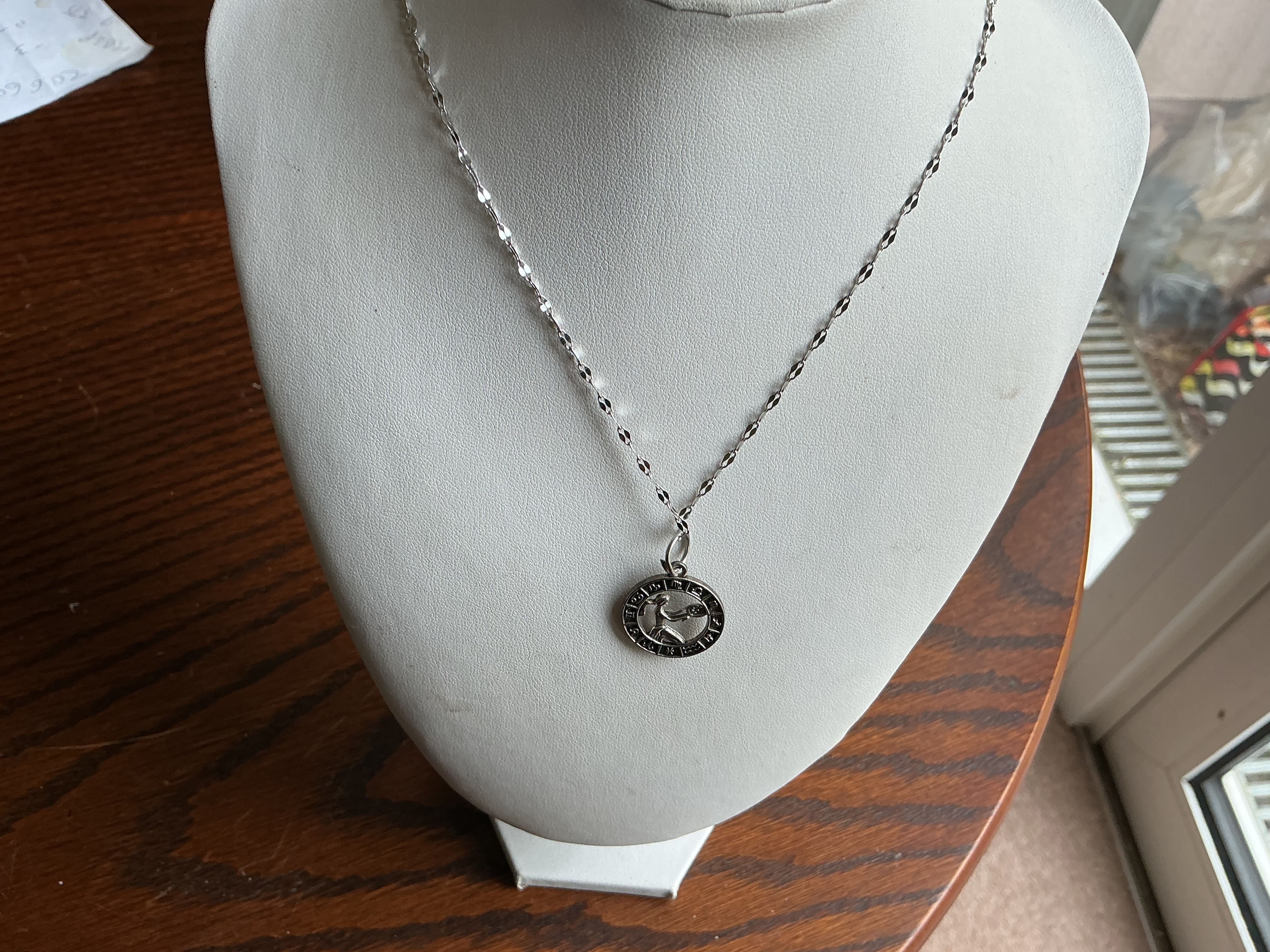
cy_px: 476
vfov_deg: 48.2
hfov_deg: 61.7
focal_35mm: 29
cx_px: 635
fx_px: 1064
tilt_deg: -55.1
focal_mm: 3
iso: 32
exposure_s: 1/100
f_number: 1.8
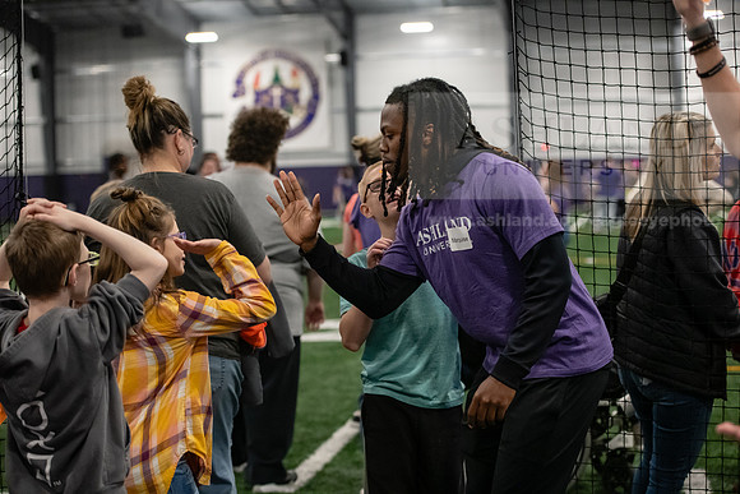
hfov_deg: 28.8
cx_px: 370
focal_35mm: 70
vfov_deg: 19.5
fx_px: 1439
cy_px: 247
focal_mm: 70
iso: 4000
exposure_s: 1/500
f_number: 3.2
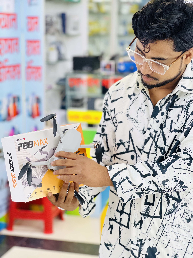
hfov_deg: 19.1
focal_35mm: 77
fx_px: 572
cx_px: 96
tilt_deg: -8.6
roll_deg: +0.4
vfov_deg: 25.3
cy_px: 129
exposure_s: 1/50
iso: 160
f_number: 2.8
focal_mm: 9
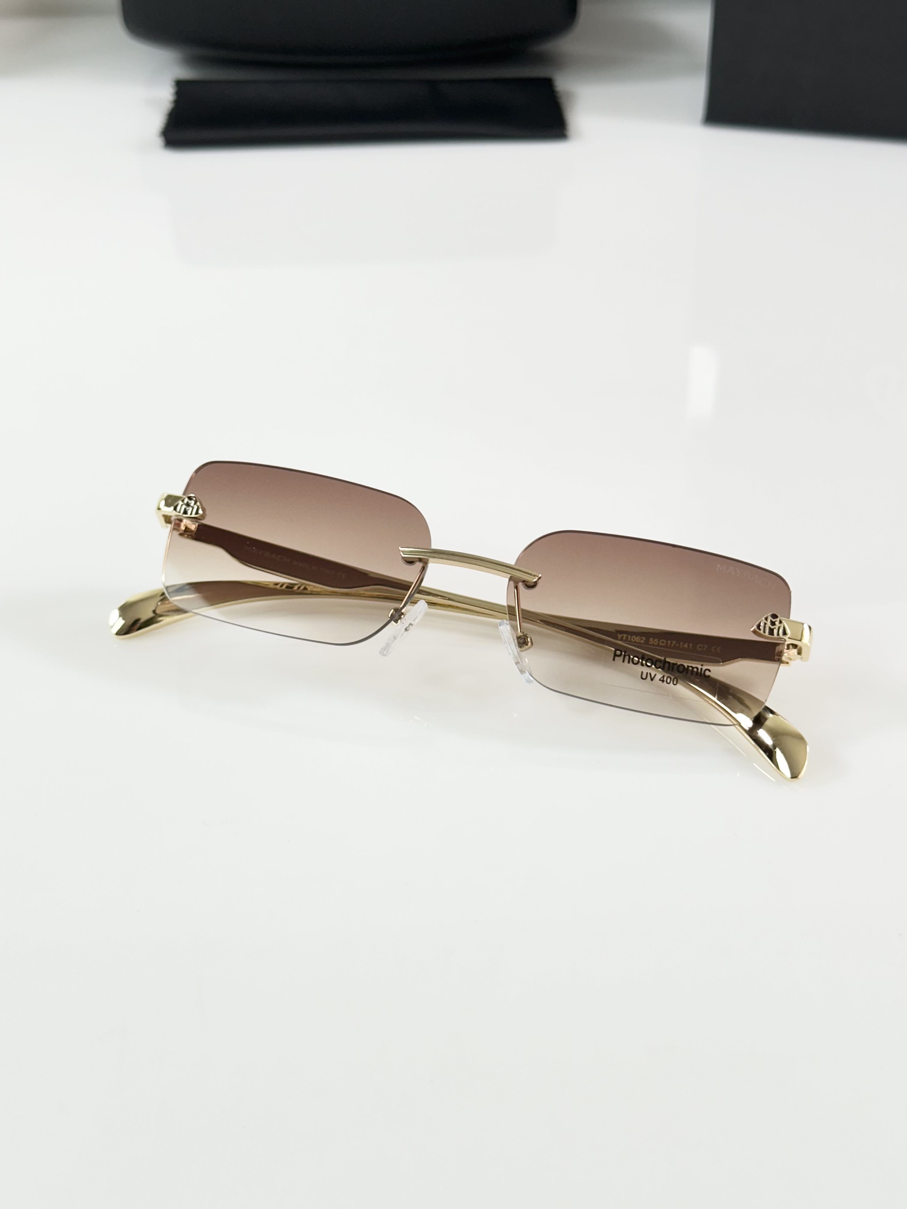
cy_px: 604
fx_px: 1677
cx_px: 454
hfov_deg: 30.3
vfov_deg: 39.7
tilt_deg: -35.2
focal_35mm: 48
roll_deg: +0.5
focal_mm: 6.86
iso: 50
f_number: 1.78
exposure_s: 1/100
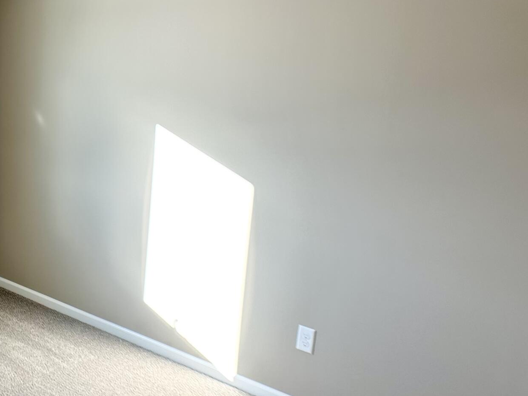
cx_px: -26
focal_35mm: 58
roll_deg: -0.1
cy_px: 211
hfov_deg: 30.4
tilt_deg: -11.8
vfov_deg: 25.2
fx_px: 885
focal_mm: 6.86
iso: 80
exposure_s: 1/151
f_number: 1.78
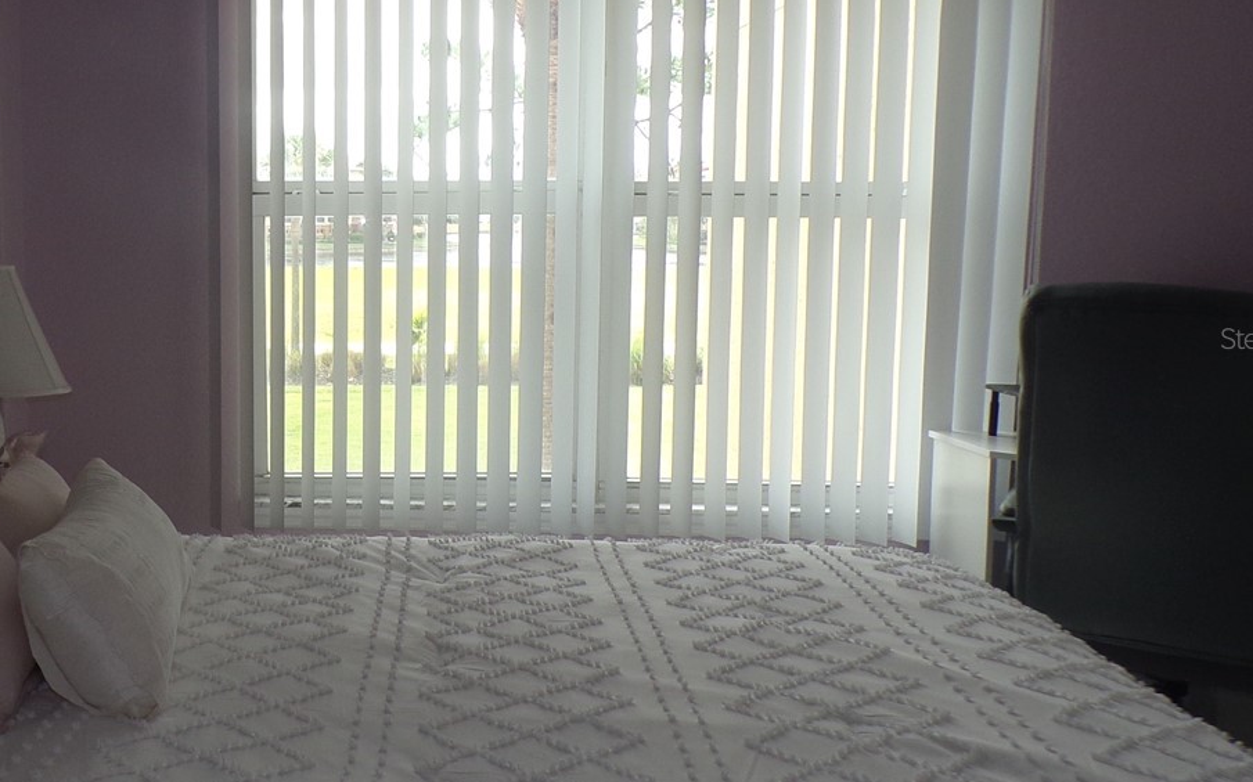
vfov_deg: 28.5
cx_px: 244
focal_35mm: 45
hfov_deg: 42.3
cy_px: 338
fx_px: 1536
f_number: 4.3
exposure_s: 1/70
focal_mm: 4.3
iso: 80
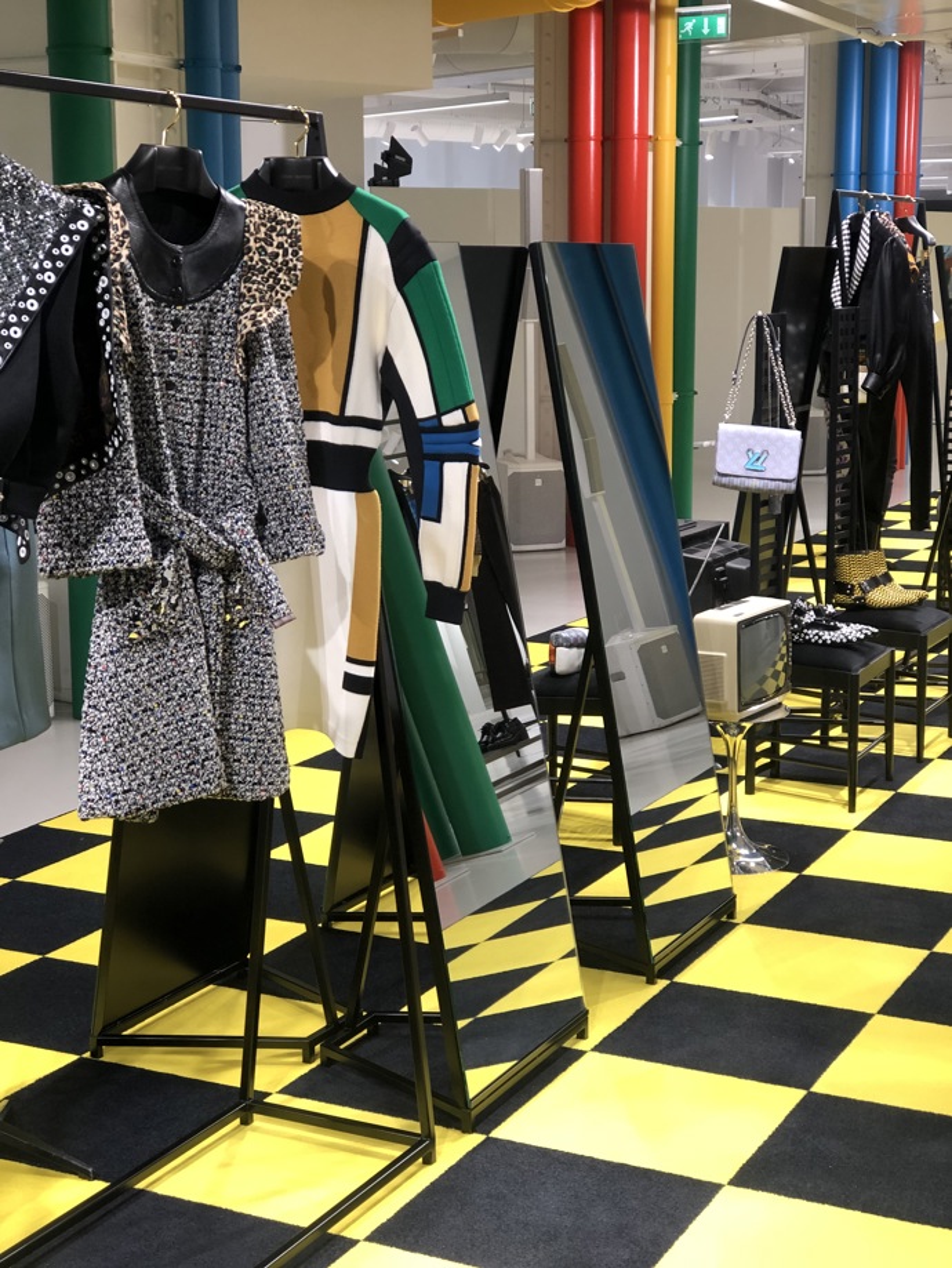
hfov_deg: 25.7
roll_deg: +0.8
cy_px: 634
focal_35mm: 57
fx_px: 2089
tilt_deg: -10.3
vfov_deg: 33.8
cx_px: 476
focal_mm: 6.6
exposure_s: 1/33
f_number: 2.8
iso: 50
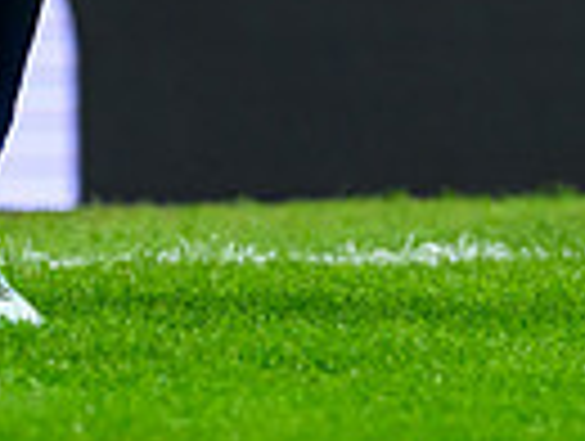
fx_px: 14002
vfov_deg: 1.8
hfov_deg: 2.4
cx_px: -159
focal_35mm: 827
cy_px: -524
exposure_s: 1/1600
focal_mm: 165
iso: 3200
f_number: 3.5
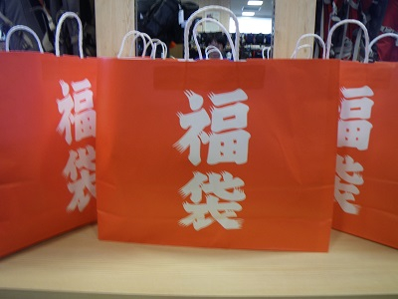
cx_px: 199
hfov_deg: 63.4
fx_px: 322
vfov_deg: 49.7
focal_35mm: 28
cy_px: 150
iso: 100
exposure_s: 1/10
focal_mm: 5
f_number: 3.5
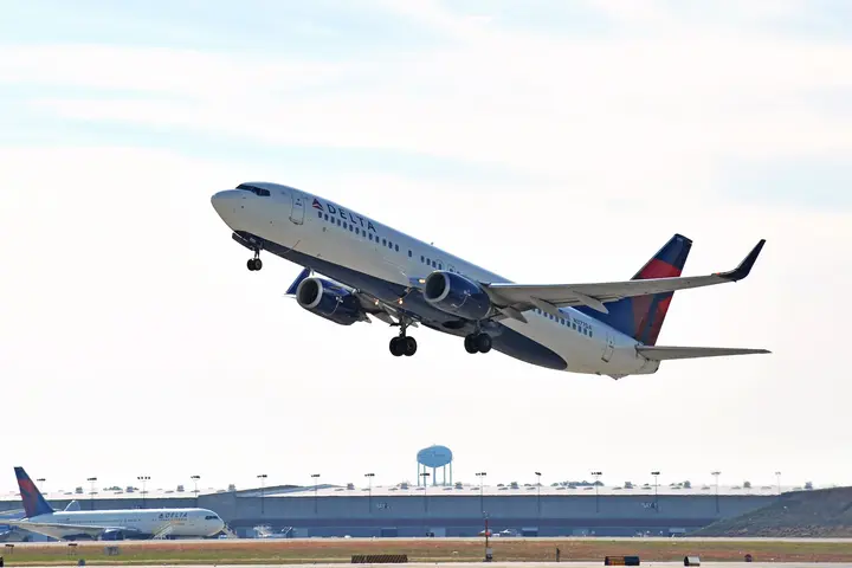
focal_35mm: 200
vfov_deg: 6.9
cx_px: 426
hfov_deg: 10.3
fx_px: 4733
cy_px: 284
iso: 200
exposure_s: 1/1000
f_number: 6.3
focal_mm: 200
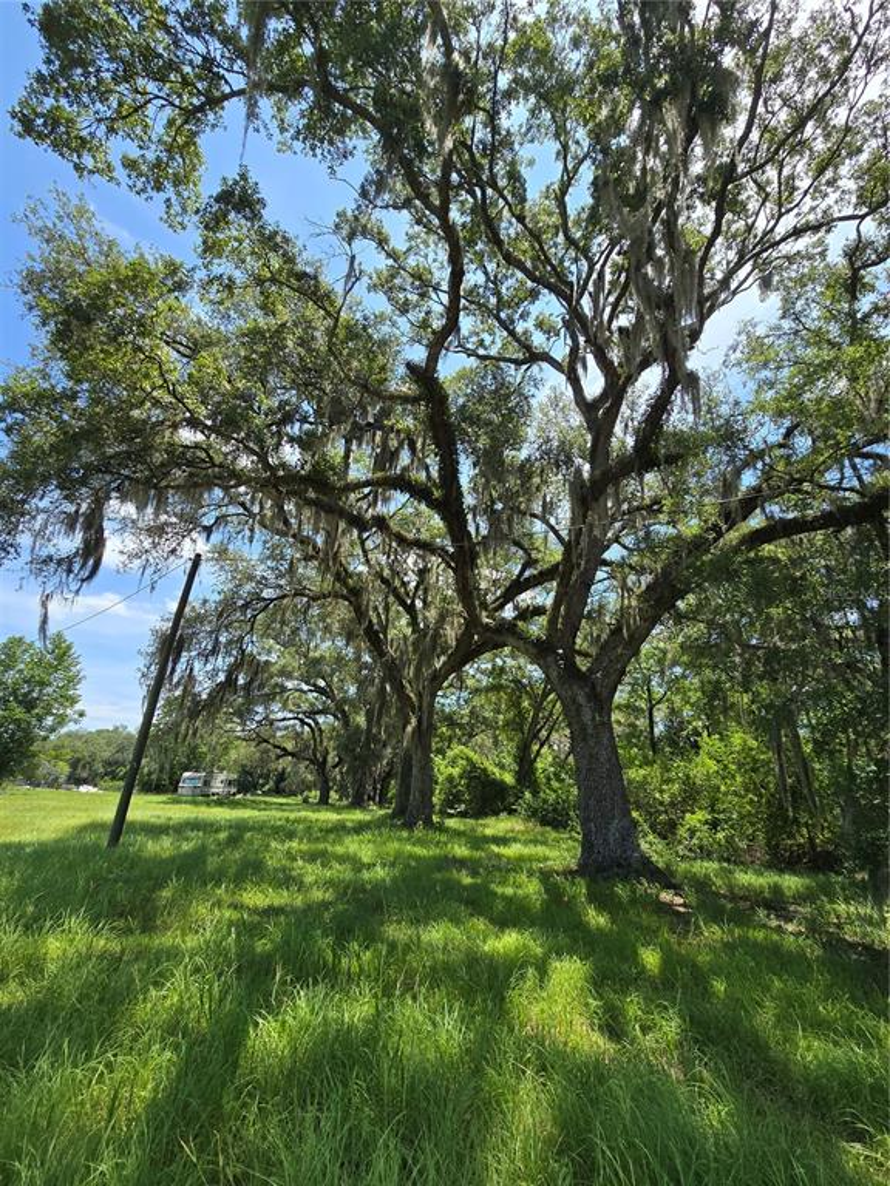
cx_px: 445
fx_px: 446
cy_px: 593
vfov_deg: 106.2
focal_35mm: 13
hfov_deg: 89.9
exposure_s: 1/1321
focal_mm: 2.2
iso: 50
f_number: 2.2
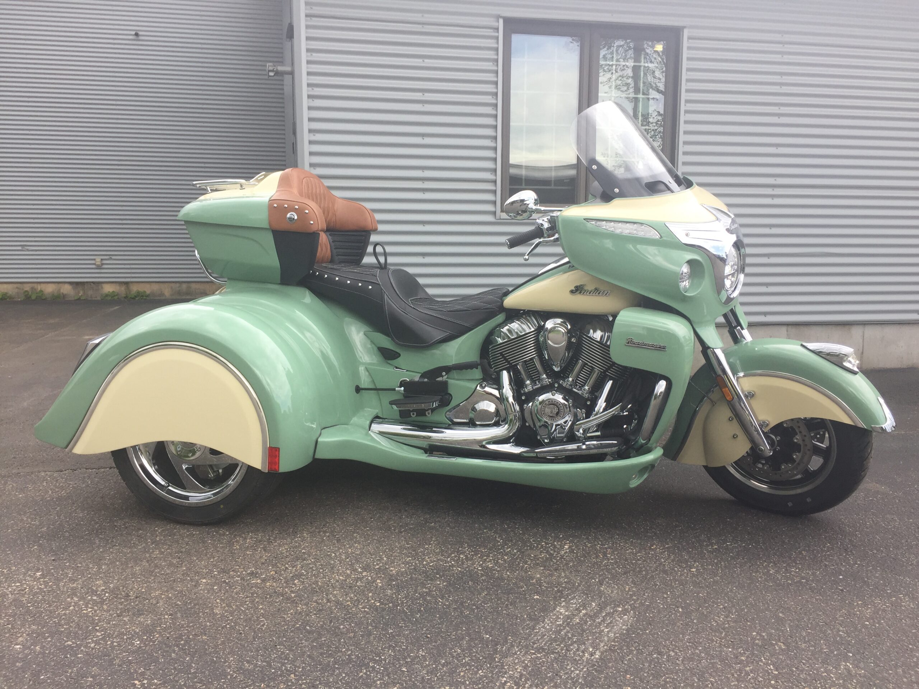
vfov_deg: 48.2
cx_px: 460
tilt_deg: -7.6
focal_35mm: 29
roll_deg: -0.1
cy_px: 344
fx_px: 770
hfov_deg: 61.7
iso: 32
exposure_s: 1/460
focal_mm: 4.15
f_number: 2.2
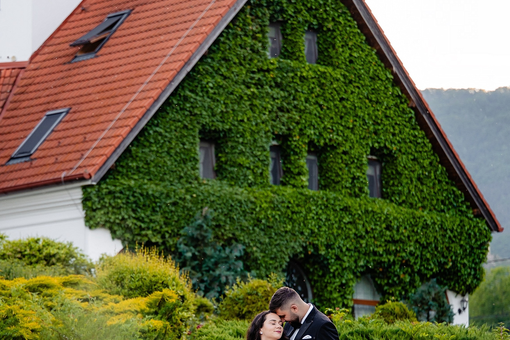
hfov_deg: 12.9
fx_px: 2238
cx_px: 95
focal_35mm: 158
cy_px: 295
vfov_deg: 8.7
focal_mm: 90
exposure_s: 1/200
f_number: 2.8
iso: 250
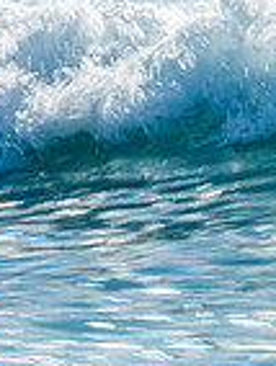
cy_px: 104
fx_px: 24908
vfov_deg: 0.8
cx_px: 712
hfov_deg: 0.6
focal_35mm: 2350
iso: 100
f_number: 25
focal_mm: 400
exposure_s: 1/30
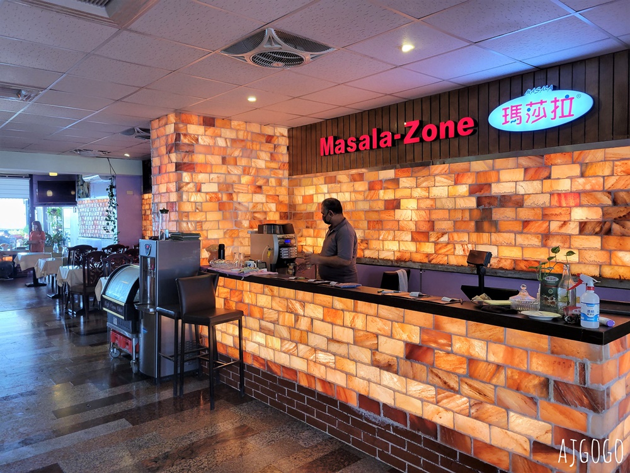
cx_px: 315
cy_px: 236
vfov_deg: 53.1
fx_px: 473
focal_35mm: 26
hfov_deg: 67.3
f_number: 1.8
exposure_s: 1/120
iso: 160
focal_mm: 5.4
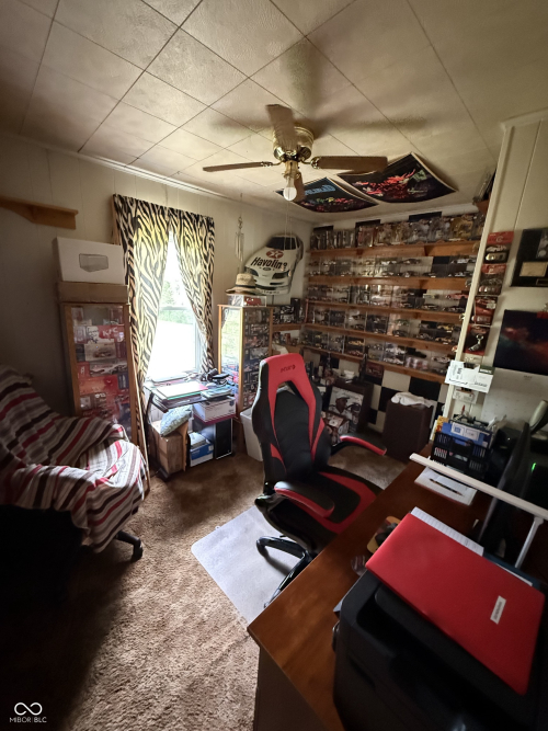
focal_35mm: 14
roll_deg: -3.2
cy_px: 366
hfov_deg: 85.7
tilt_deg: -13.4
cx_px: 274
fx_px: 296
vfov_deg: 102.1
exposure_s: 1/42
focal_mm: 2.22
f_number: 2.2
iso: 1250
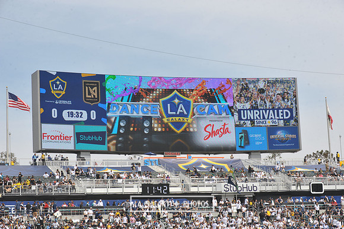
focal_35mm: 95
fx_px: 907
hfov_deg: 21.5
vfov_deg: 14.4
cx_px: 172
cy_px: 114
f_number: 10
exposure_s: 1/400
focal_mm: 95
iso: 250
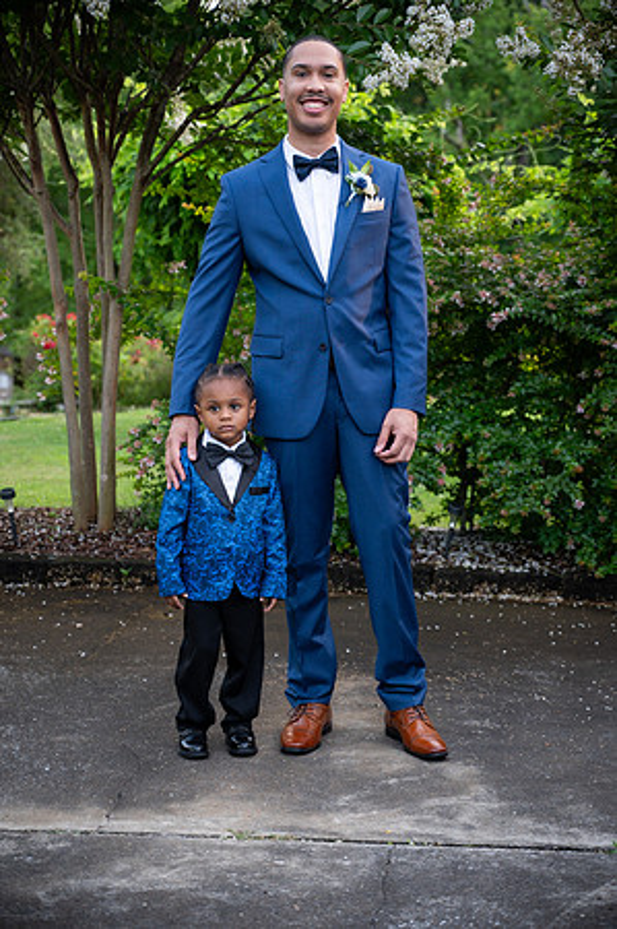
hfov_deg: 19.4
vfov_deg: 28.9
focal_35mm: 70
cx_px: 308
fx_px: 1804
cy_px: 464
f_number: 4
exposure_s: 1/250
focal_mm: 70
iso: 800
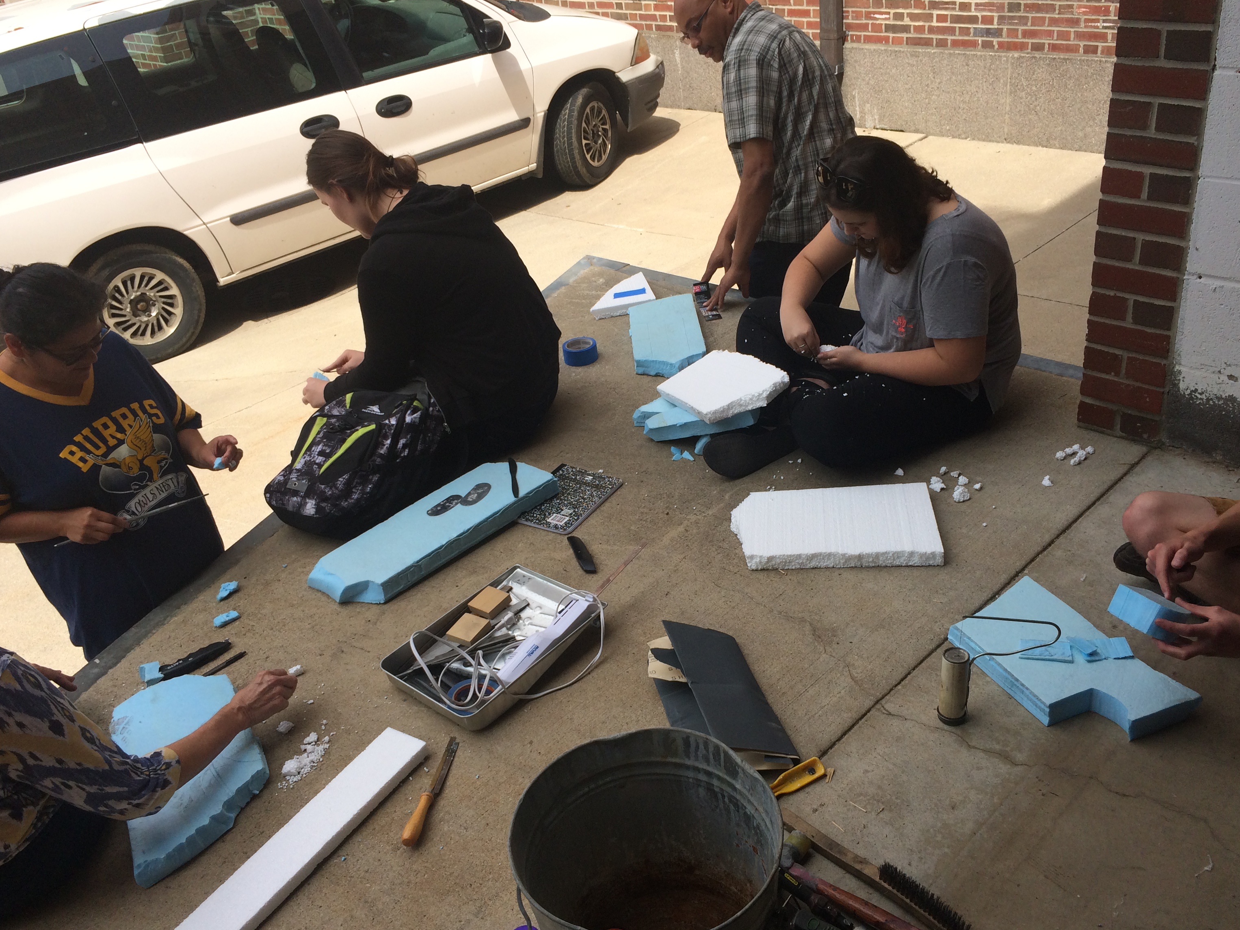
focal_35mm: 31
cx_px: 637
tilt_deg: -33.9
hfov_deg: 58.3
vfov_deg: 45.4
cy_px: 494
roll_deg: +6.6
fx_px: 1111
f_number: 2.2
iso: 32
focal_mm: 4.15
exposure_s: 1/1325
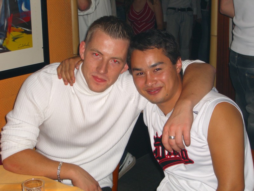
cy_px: 96
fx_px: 499
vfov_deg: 21.6
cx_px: 127
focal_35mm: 68
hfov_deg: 28.6
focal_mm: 14.2
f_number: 4
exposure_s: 1/60
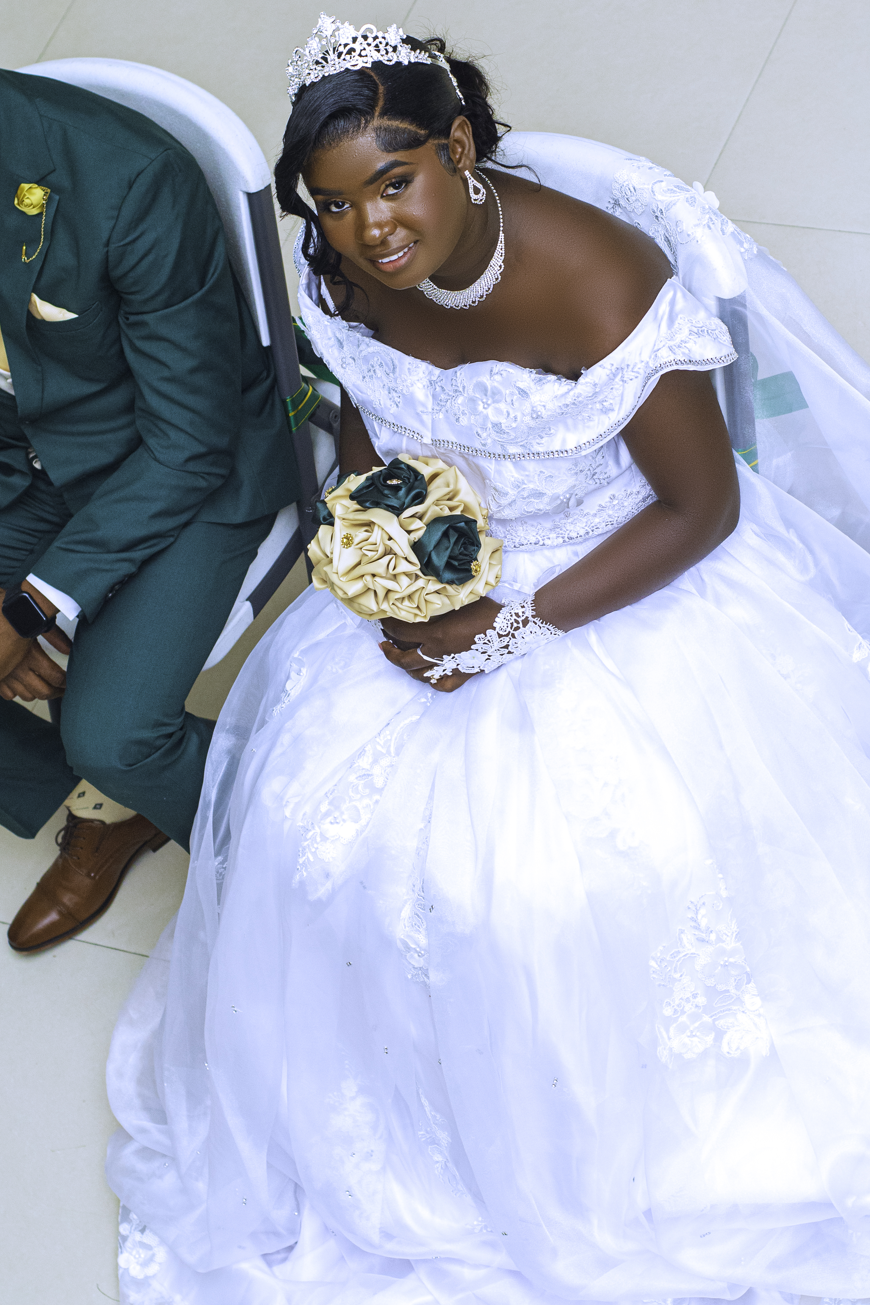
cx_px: 561
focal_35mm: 106
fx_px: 3843
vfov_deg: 19.3
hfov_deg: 12.9
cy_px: 621
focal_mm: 50
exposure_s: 1/200
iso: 1000
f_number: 4.5
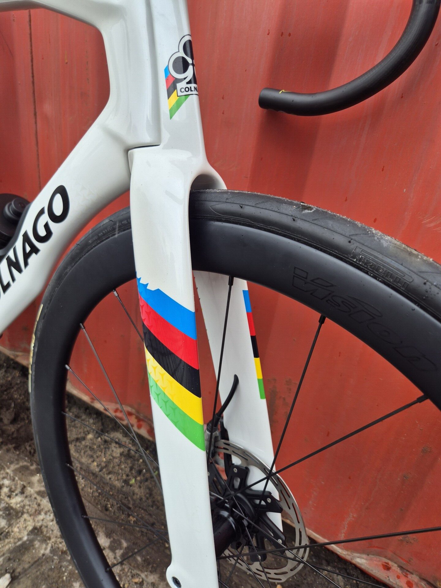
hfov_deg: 58.9
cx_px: 220
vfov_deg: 73.9
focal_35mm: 23
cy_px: 294
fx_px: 391
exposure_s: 1/422
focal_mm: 5.4
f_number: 1.8
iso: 25
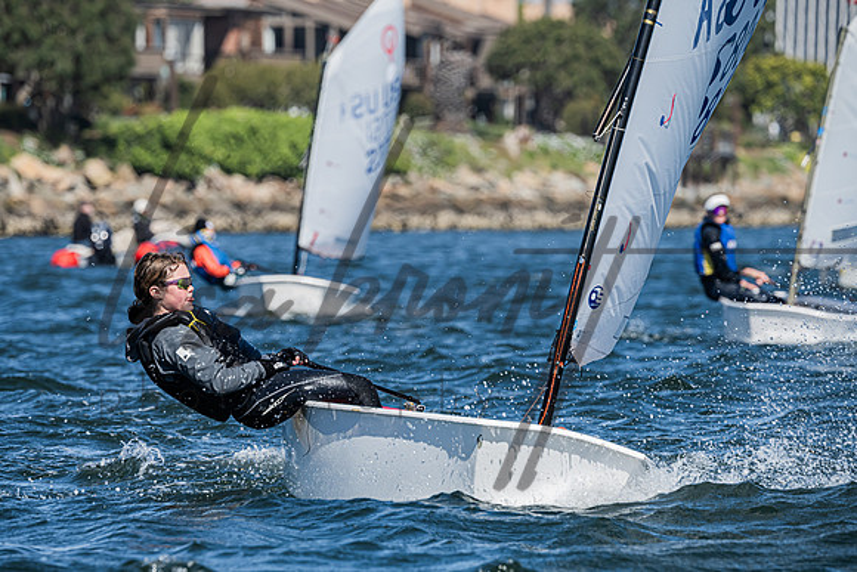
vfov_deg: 3.4
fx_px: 9501
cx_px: 378
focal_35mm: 399
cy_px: 312
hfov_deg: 5.2
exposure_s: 1/1000
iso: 320
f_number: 8
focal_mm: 350
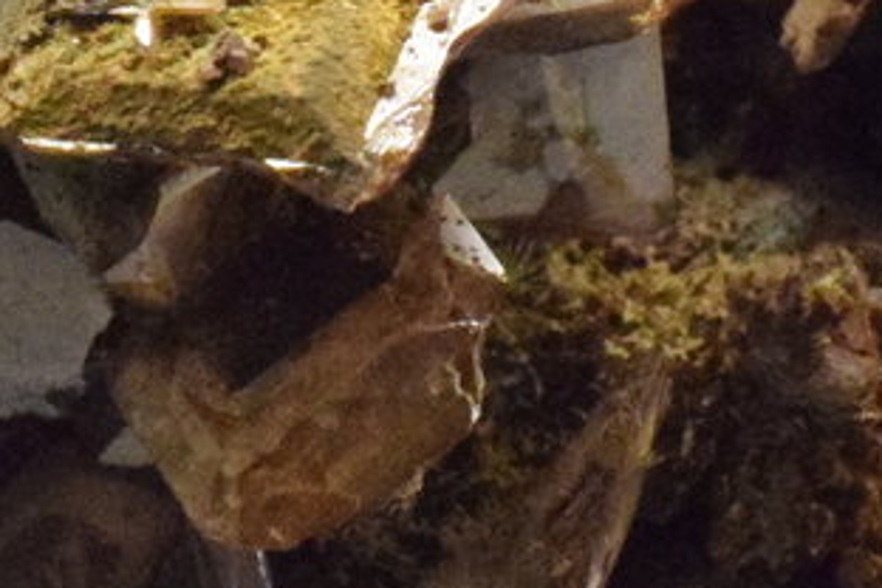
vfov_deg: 6.6
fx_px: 5085
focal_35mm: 208
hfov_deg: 9.9
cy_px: 126
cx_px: 356
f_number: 18
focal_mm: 27
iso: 12800
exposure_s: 1/25
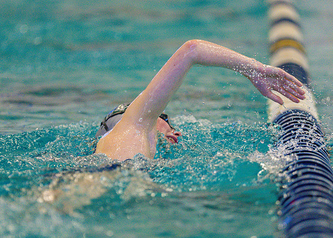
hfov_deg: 7.1
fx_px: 2692
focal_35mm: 285
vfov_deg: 5.1
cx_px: 141
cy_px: 135
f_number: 2.8
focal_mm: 176
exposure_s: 1/1000
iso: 2500
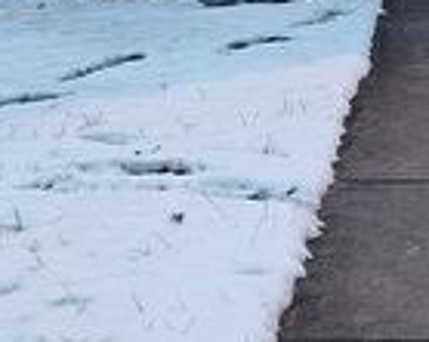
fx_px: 1637
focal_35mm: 129
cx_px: 333
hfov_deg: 14.9
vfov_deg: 11.0
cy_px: -327
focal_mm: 5.56
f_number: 1.8
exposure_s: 1/120
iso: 603
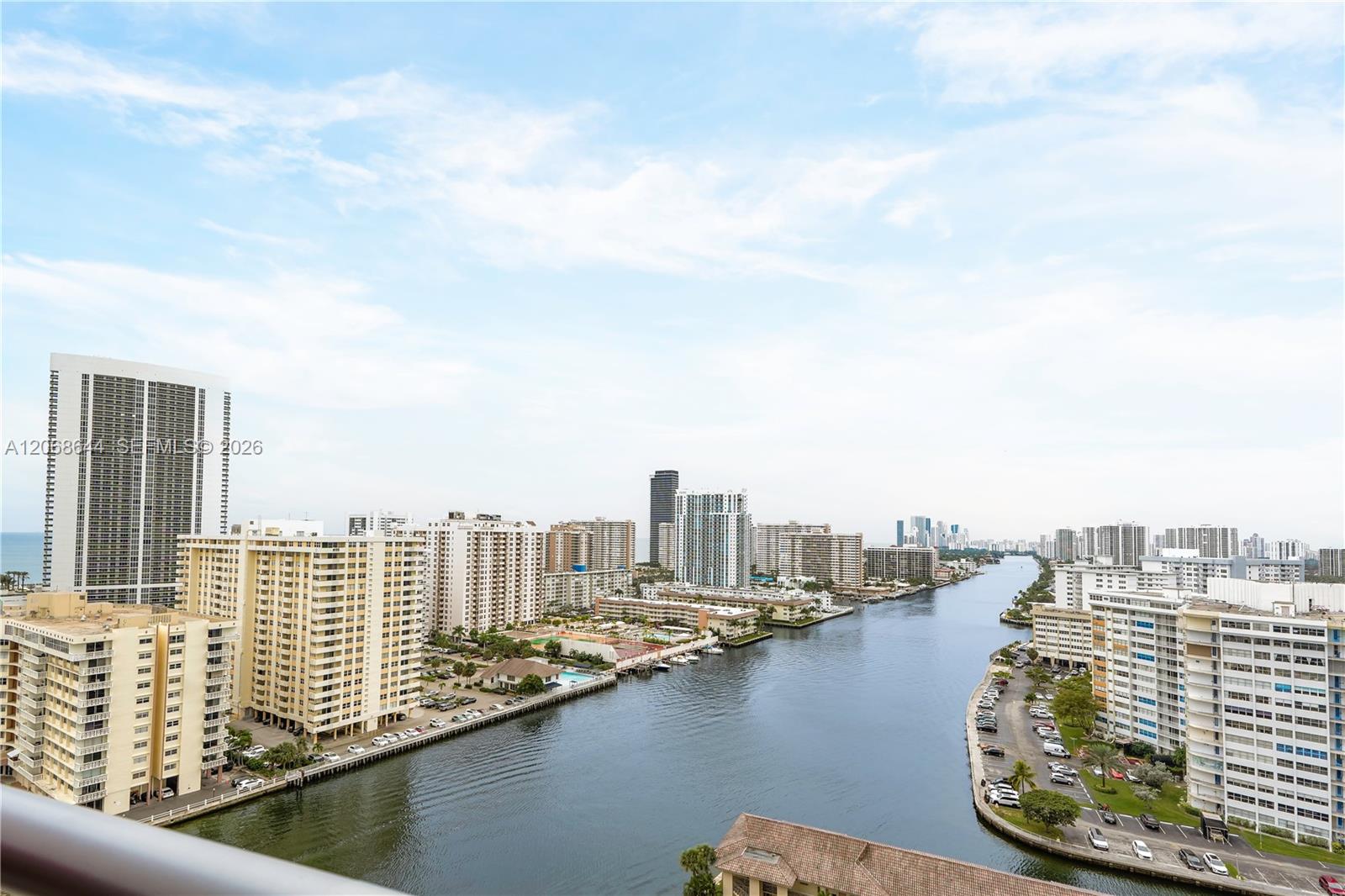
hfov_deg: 96.7
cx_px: 672
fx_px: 598
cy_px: 448
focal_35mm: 16
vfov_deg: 73.7
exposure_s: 1/800
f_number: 5
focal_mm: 16
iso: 640
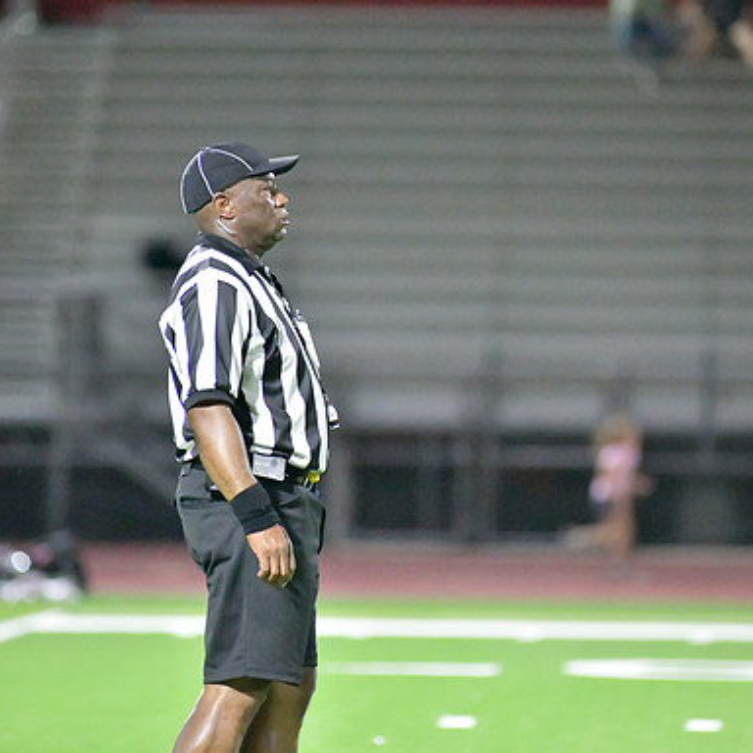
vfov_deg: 4.6
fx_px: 9475
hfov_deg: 4.6
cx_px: 369
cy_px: 376
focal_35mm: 385
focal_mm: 300
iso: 25600
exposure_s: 1/1250
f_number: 4
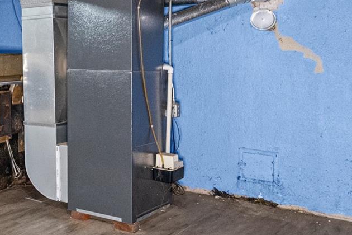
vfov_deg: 25.8
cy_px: 67
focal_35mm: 52
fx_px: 508
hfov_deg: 28.7
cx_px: -139
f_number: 6.3
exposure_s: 1/13
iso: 6400
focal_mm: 16
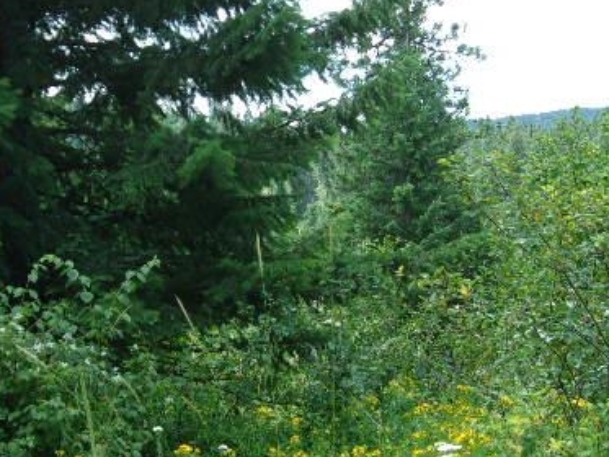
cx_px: 196
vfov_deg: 16.2
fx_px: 1601
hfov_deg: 21.4
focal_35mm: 91
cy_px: 176
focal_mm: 9.4
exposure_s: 1/180
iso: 80
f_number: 4.2
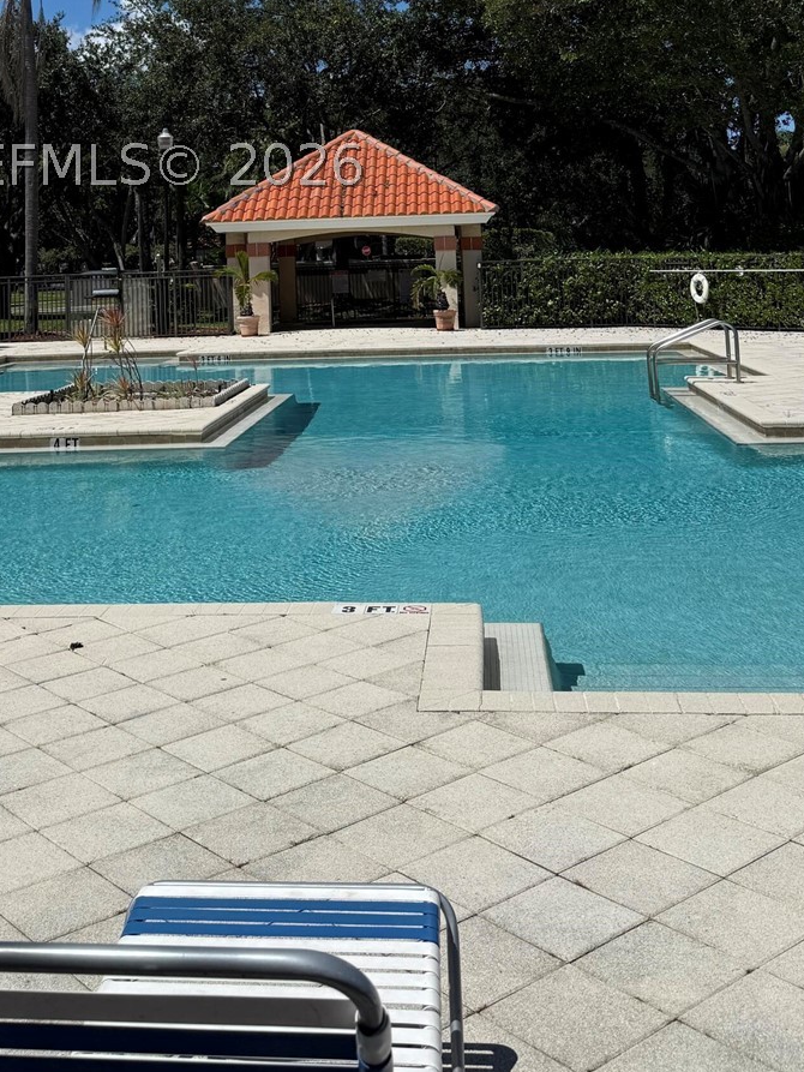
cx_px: 293
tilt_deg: +5.5
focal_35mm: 43
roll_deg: +1.9
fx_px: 1331
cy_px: 166
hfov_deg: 33.4
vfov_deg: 41.3
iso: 80
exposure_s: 1/9091
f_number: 1.78
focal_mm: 6.76
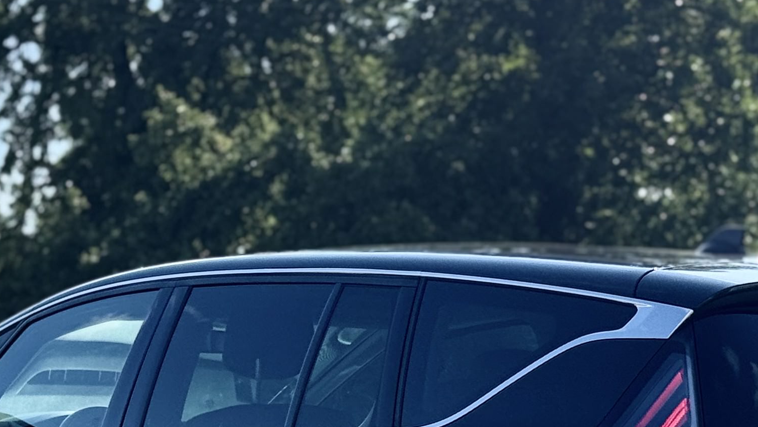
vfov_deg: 8.6
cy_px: 515
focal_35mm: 140
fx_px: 2814
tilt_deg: -3.4
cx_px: 404
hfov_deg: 15.3
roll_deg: +0.1
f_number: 1.78
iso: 64
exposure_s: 1/2611
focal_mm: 6.76
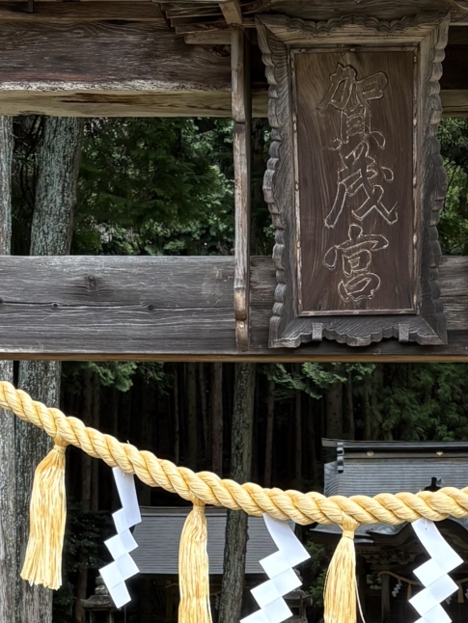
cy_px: 701
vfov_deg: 18.3
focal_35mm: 103
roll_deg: -0.7
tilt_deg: +0.5
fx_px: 1855
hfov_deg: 14.3
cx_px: 372
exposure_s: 1/417
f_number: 1.6
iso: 50
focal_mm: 5.96
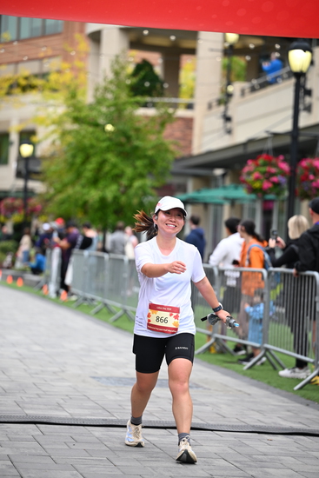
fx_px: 1527
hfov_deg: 11.9
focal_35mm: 115
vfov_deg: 17.8
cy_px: 239
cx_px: 160
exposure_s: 1/2000
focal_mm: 115
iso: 640
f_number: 2.8
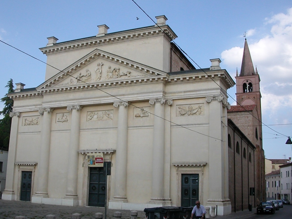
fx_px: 354
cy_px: 123
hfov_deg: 44.7
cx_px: 129
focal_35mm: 42
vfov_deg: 34.3
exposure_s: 1/537
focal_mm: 5.6
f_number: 4.5
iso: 100
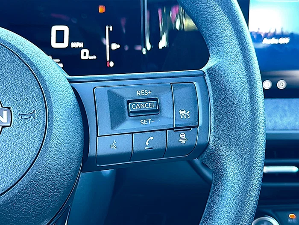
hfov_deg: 42.1
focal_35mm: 45
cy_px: 112
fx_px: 389
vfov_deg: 32.2
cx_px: 150
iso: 100
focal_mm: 6.86
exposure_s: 1/111
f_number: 1.78
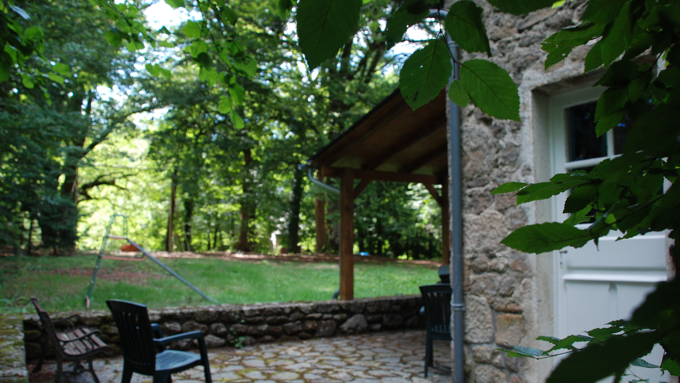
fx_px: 577
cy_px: 213
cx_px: 339
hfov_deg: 61.0
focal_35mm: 32
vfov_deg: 36.6
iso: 200
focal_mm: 20
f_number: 4
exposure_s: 1/60
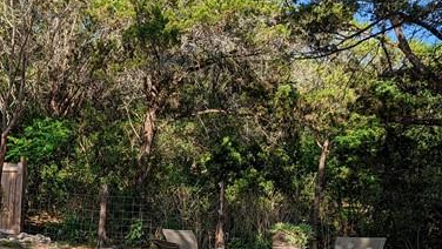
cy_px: 296
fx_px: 833
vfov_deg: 16.4
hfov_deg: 28.6
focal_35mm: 71
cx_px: 45
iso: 39
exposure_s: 1/1078
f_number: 1.85
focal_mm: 6.81
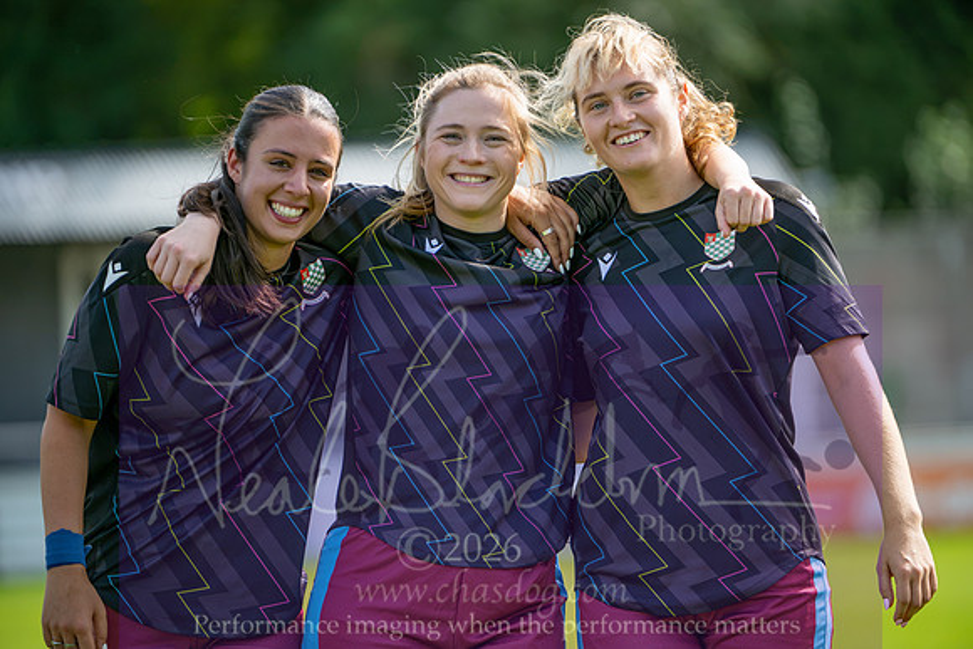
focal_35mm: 313
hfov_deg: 6.6
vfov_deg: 4.4
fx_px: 8463
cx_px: 507
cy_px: 310
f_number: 4
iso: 400
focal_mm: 300
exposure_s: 1/2000
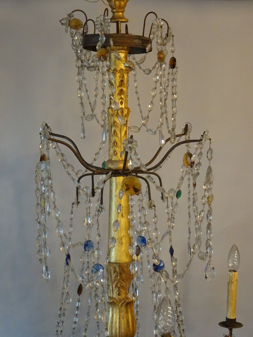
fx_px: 731
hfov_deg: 19.6
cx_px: 126
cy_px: 168
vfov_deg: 26.0
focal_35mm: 75
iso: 800
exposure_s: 1/20
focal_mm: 12.87
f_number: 5
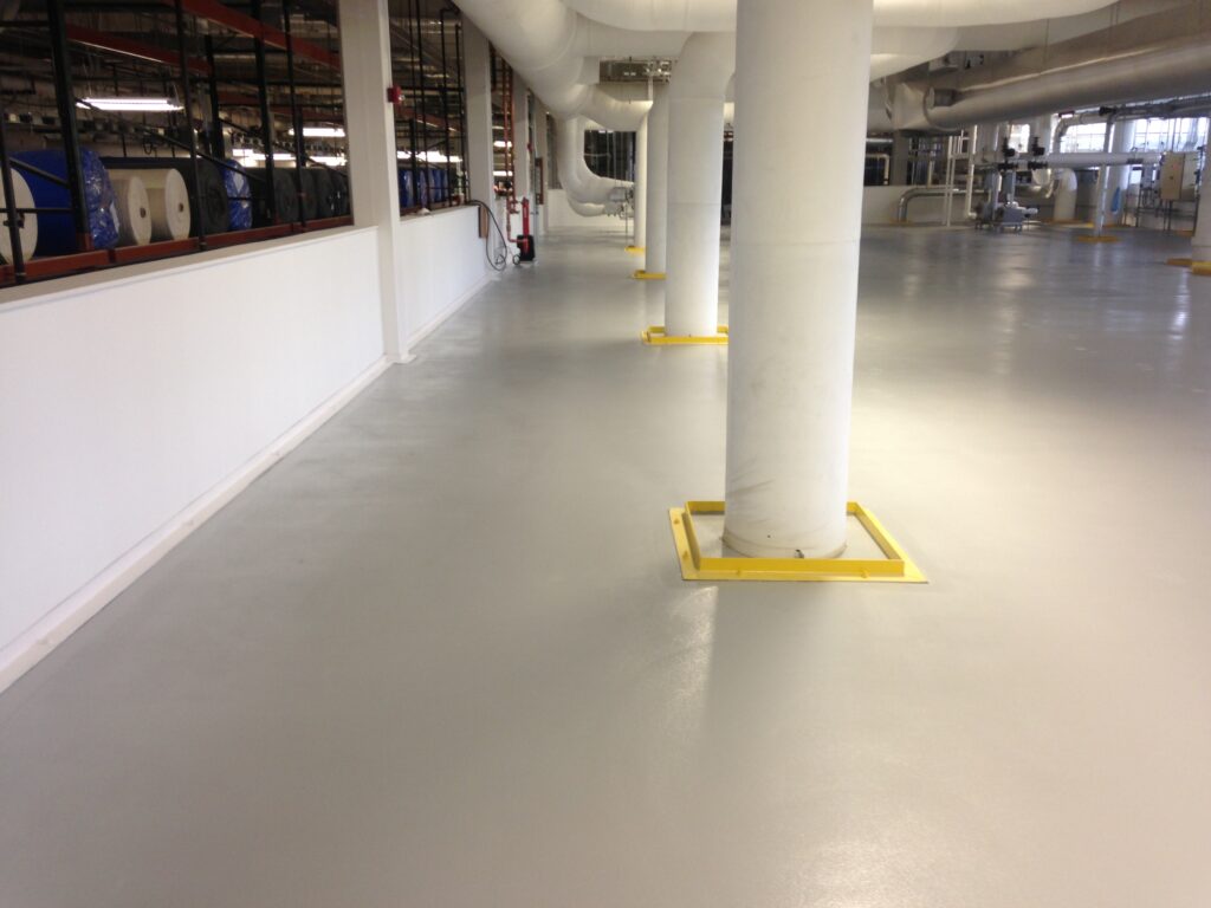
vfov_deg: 42.9
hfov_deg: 55.4
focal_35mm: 33
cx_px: 606
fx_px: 1154
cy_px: 454
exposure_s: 1/20
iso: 50
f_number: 2.4
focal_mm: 4.13
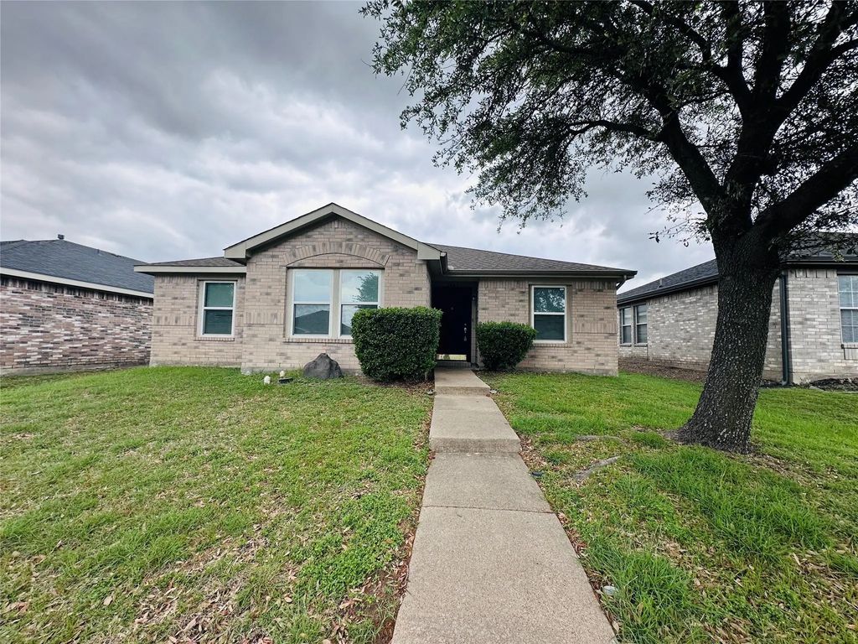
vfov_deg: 85.7
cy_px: 322
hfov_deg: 102.1
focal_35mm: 14
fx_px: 347
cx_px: 429
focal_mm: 2.22
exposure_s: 1/502
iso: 40
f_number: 2.2
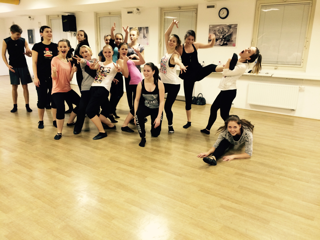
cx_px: 160
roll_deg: +0.5
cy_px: 120
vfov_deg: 48.2
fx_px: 268
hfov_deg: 61.7
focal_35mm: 29
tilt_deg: -14.3
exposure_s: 1/33
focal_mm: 4.15
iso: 200
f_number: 2.2
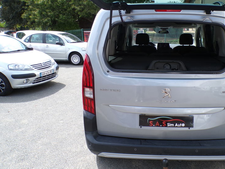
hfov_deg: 54.1
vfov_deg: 42.9
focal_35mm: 33
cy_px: 78
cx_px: 153
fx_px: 214
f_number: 4.4
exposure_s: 1/210
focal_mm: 4.3
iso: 100
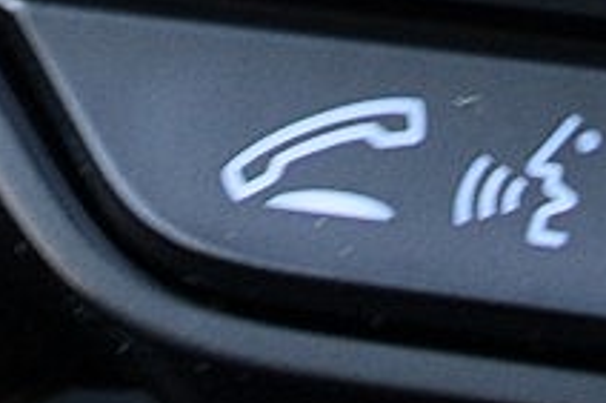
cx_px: 209
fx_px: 10627
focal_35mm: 632
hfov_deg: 3.3
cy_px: -640
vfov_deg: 2.2
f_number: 5.6
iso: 800
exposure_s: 1/50
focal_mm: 55
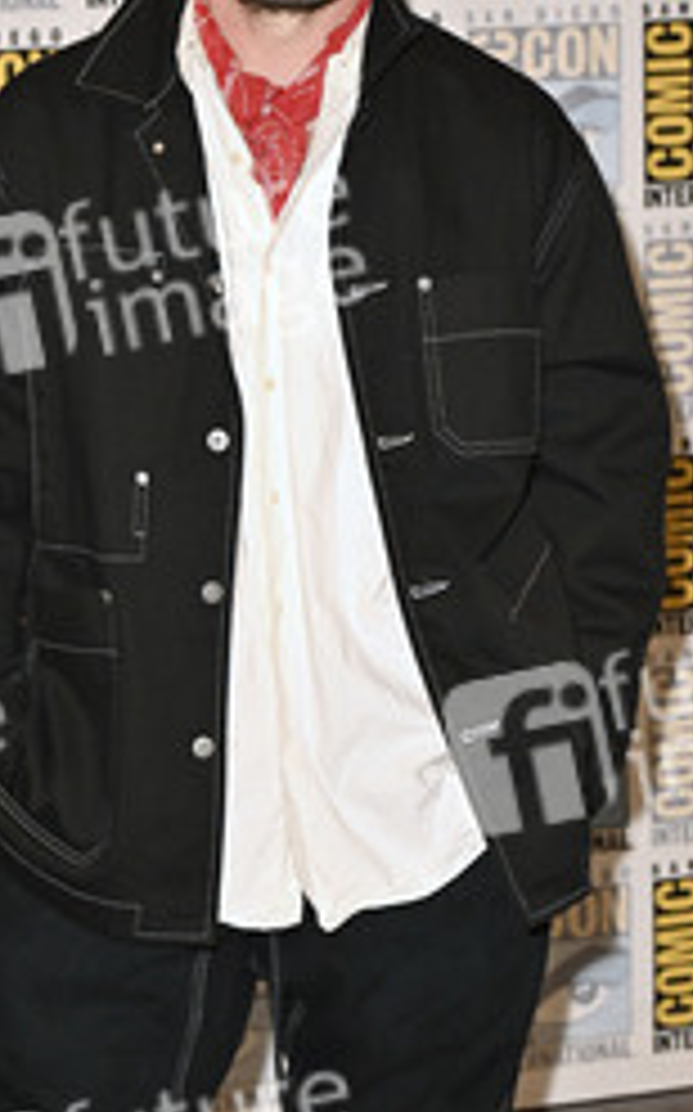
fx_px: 3300
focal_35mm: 109
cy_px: 504
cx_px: 266
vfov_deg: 19.1
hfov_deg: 12.0
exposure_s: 1/250
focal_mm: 66
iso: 2500
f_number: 5
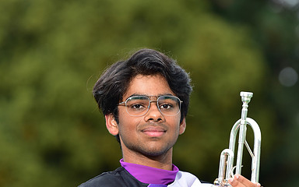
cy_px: 200
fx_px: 2510
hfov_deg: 6.8
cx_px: 150
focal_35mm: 308
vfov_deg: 4.3
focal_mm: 200
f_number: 4.5
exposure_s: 1/160
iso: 500
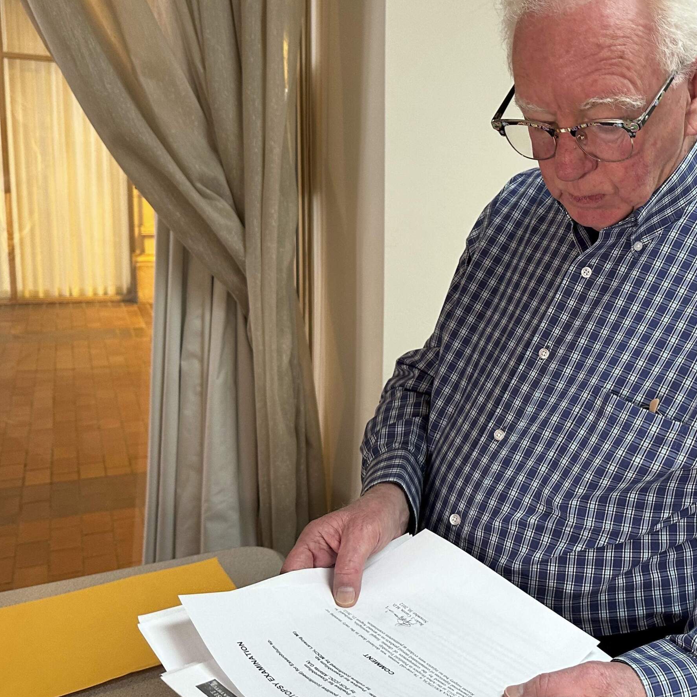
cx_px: 559
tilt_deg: -10.5
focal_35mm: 36
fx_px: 820
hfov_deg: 43.8
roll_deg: -2.5
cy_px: 305
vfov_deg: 45.9
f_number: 1.78
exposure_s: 1/60
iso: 250
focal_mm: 6.86
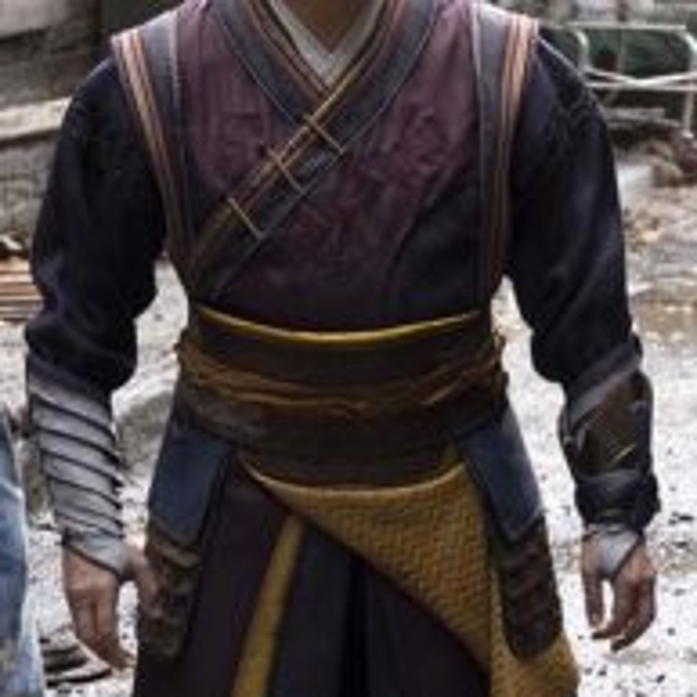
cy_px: 545
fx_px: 4898
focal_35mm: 215
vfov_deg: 8.1
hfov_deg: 8.1
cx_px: 534
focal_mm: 70
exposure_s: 1/200
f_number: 5.6
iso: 800
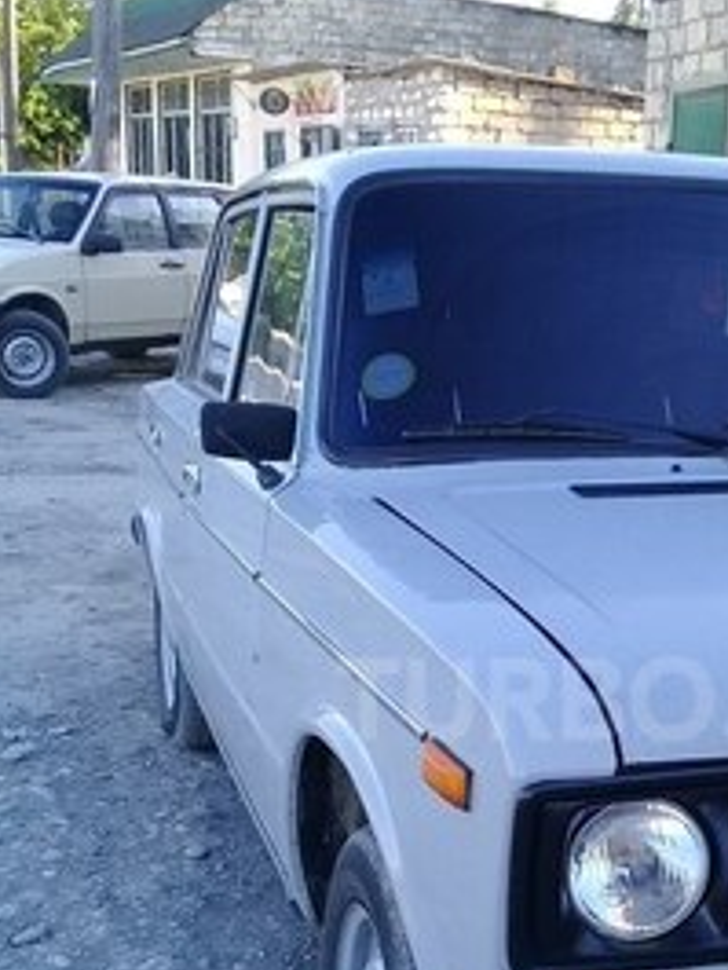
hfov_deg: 24.7
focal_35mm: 58
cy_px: 699
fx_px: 1625
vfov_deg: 32.7
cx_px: 618
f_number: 2.2
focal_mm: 3.3
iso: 50
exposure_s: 1/161
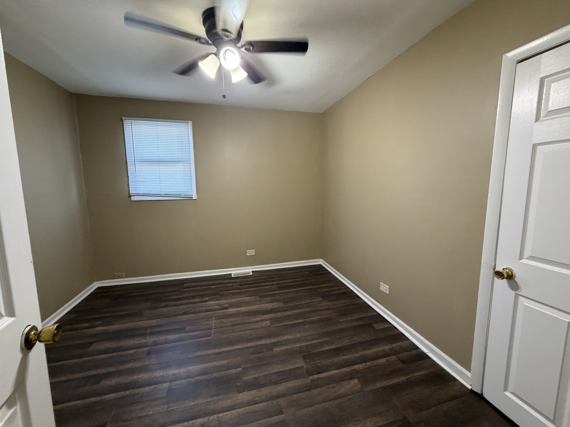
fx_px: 231
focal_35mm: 14
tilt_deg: -6.9
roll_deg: +0.7
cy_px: 214
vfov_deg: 85.7
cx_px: 285
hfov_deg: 102.1
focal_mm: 2.22
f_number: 2.2
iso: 200
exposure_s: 1/60
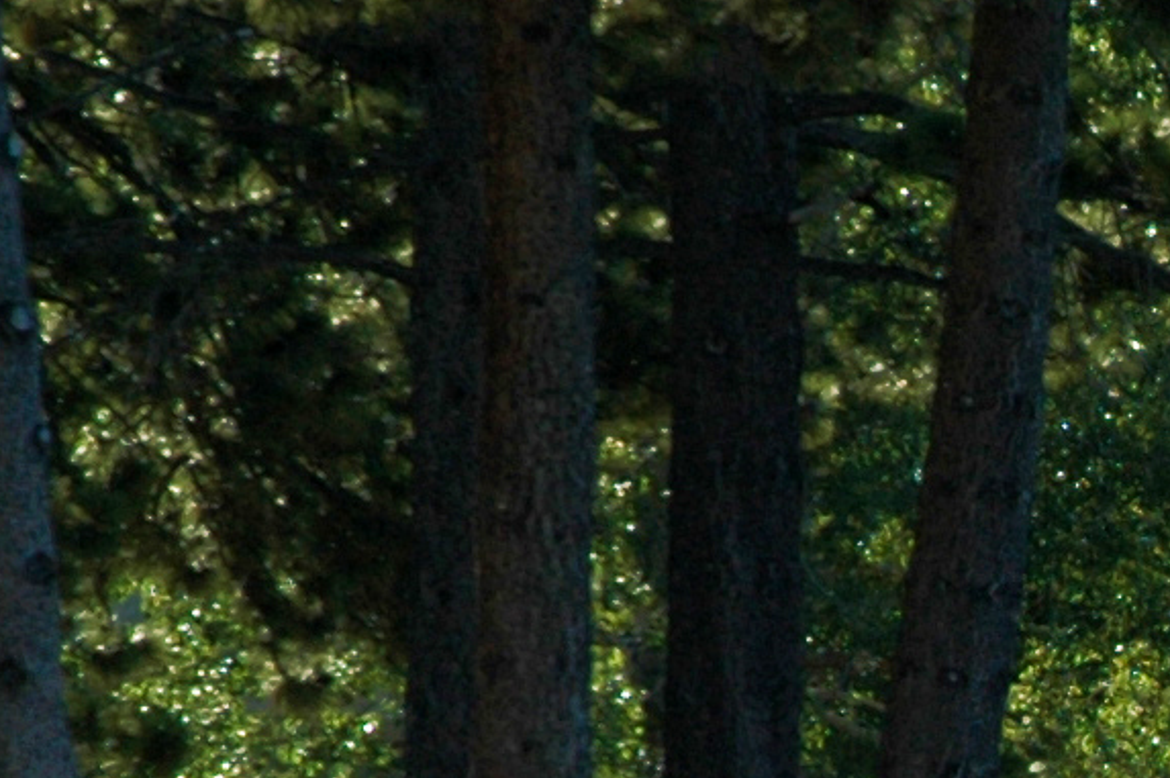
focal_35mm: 441
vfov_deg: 3.1
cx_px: 2520
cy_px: 1097
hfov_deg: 4.6
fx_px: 14320
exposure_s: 1/320
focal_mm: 56
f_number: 9
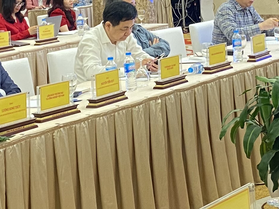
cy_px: -35
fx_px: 903
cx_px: 226
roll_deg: +2.5
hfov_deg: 17.4
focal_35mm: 112
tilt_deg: +0.4
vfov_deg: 12.9
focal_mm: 4.25
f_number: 1.8
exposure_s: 1/57
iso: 200
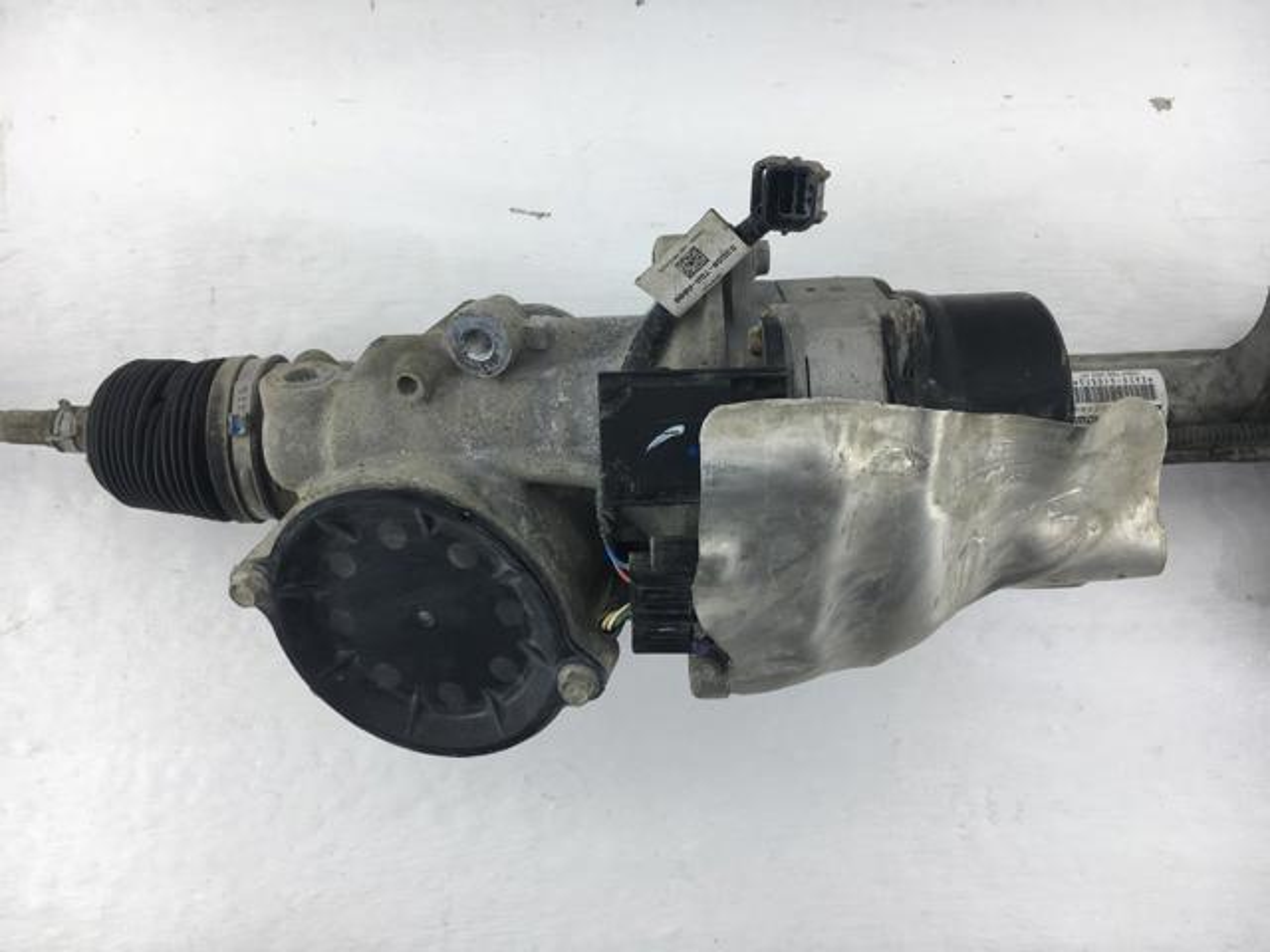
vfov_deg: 48.2
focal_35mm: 29
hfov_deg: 61.7
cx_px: 635
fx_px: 1064
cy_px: 476
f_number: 2.2
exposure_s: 1/132
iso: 25
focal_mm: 4.15
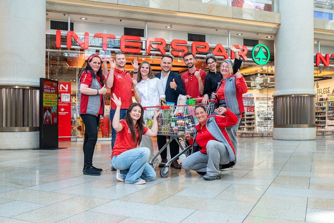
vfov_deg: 37.9
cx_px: 167
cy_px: 112
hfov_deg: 54.4
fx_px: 325
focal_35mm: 35
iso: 400
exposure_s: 1/160
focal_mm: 35
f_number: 6.3
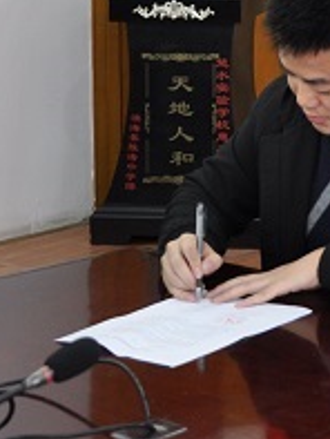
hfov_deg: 11.4
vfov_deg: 15.5
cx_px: 542
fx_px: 1561
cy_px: -66
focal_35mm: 123
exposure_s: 1/15
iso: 450
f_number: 4
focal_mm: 21
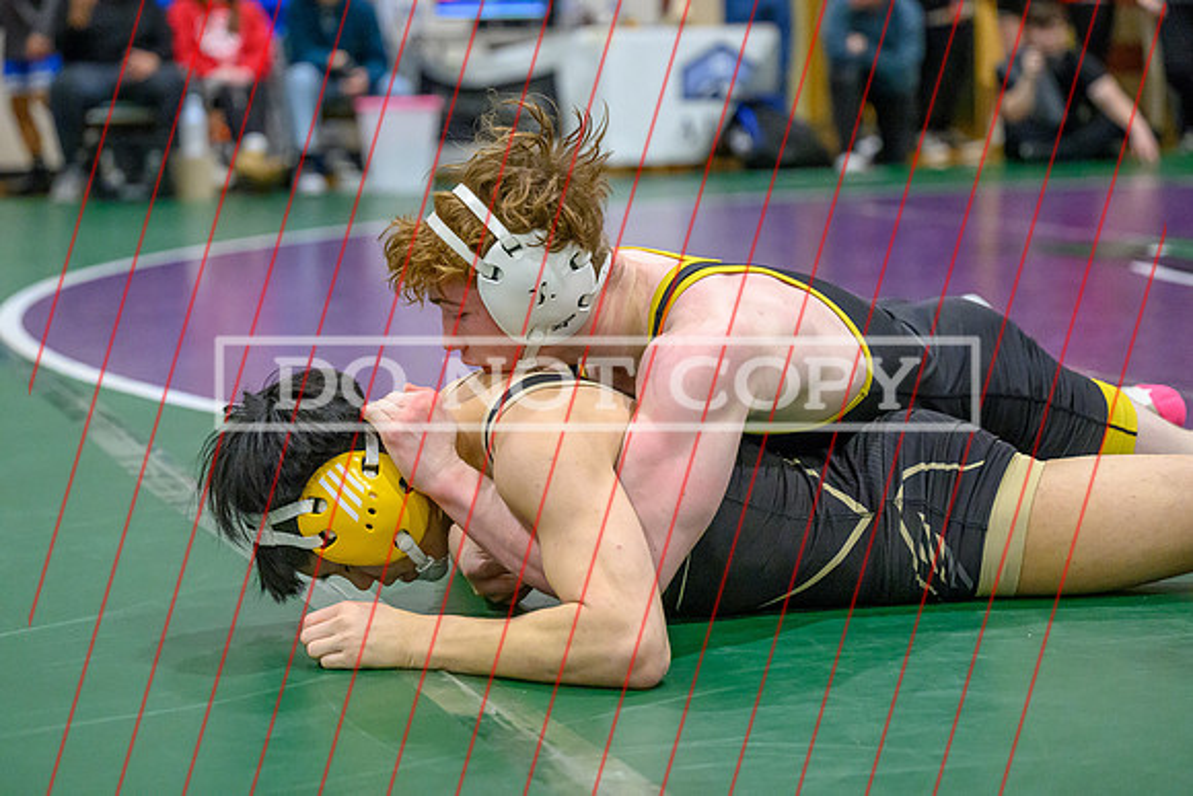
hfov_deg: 23.7
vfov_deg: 15.9
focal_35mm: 86
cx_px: 539
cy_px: 312
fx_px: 2846
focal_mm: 70
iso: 9000
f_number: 2.8
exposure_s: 1/800
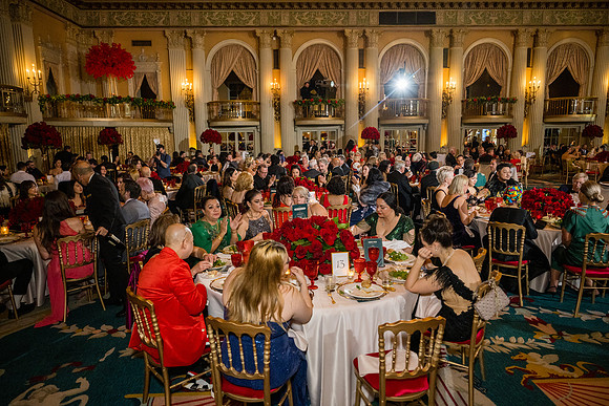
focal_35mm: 24
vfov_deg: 53.2
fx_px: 406
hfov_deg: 73.7
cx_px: 304
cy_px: 203
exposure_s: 1/125
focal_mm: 24
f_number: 3.2
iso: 2500
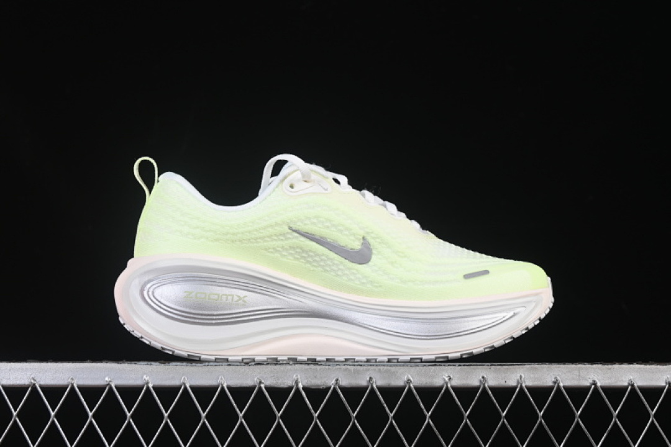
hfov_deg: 27.0
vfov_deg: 18.2
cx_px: 336
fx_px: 1398
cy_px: 224
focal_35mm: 75
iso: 160
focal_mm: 50
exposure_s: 1/80
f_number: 8
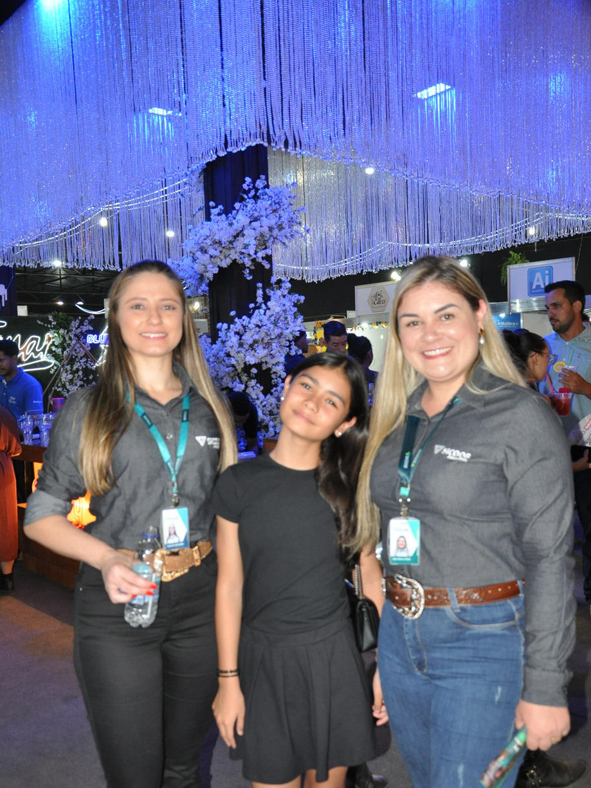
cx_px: 295
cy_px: 436
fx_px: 787
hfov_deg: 41.2
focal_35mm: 35
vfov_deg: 53.1
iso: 800
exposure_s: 1/60
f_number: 4
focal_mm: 21
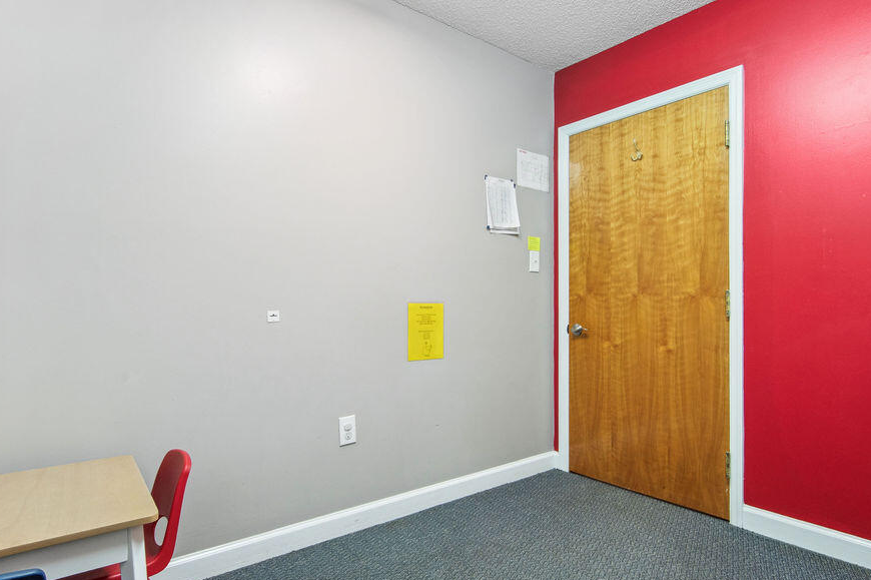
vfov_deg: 61.8
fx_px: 484
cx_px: 451
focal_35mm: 20
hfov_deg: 84.0
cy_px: 317
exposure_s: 1/20
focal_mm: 17
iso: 1100
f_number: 8
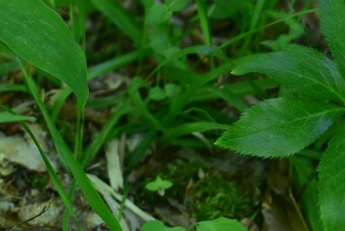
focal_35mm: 151
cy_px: 277
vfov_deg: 9.0
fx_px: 1447
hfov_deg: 13.1
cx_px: -124
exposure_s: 1/125
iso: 500
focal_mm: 50
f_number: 4
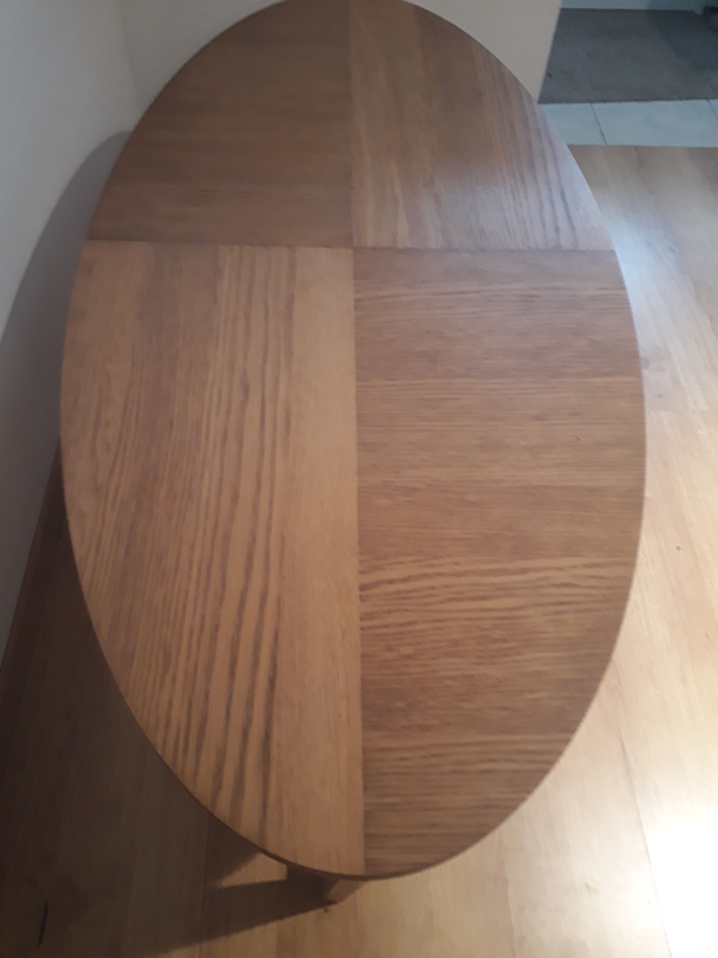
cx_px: 359
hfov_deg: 51.4
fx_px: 747
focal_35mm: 27
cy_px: 479
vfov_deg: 65.3
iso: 200
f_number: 1.9
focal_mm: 3.6
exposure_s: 1/17
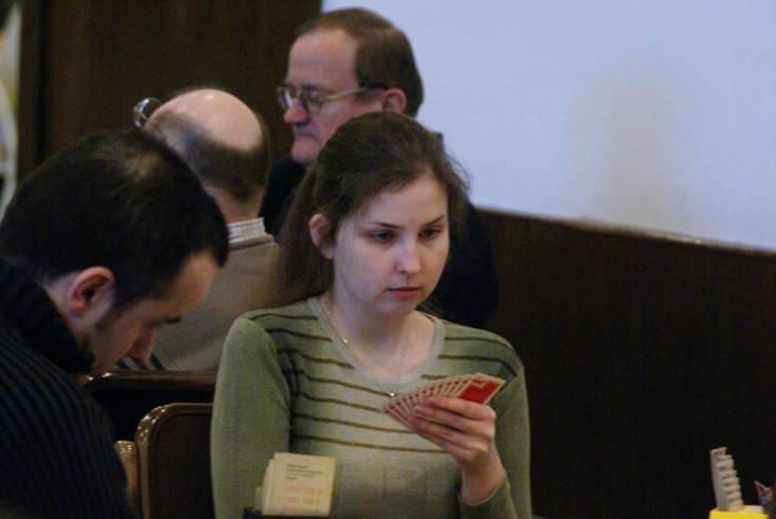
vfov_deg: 5.7
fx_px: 5177
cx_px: 388
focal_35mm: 240
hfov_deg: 8.6
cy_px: 260
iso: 1600
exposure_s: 1/8
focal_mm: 160
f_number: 5.6
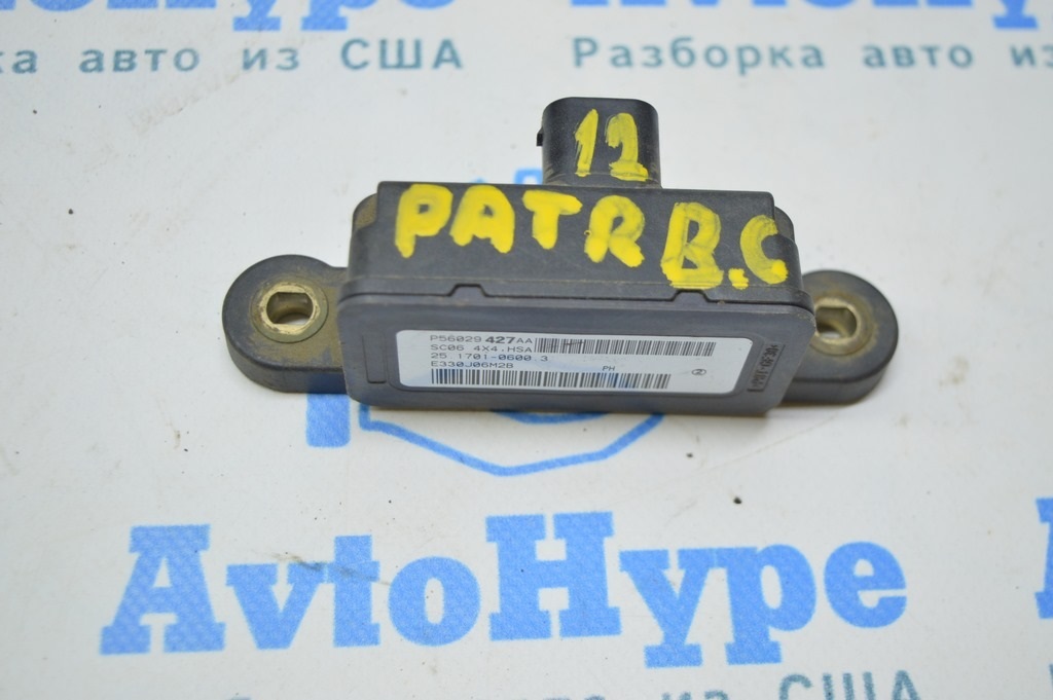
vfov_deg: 26.4
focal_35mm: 51
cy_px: 350
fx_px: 1491
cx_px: 526
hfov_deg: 38.9
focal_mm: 34
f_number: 4.5
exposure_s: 1/30
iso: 400
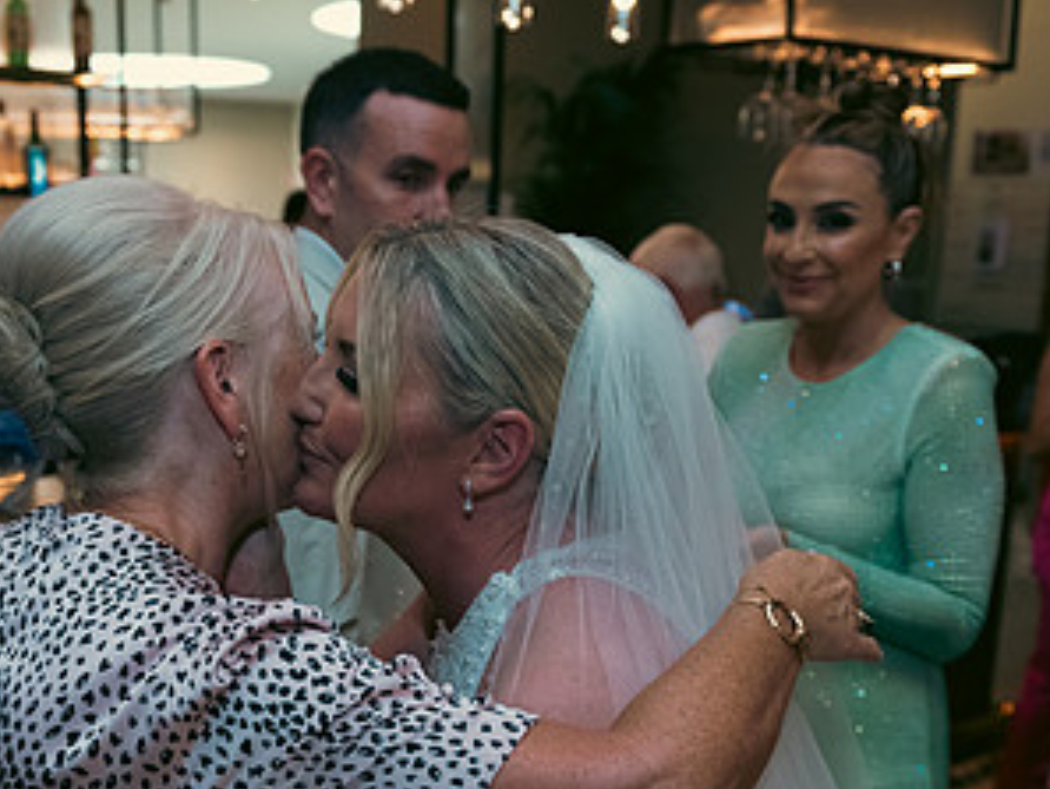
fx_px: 1366
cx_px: 371
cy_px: 600
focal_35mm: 45
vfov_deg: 31.6
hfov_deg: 41.6
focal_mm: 24
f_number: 3.5
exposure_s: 1/160
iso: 800
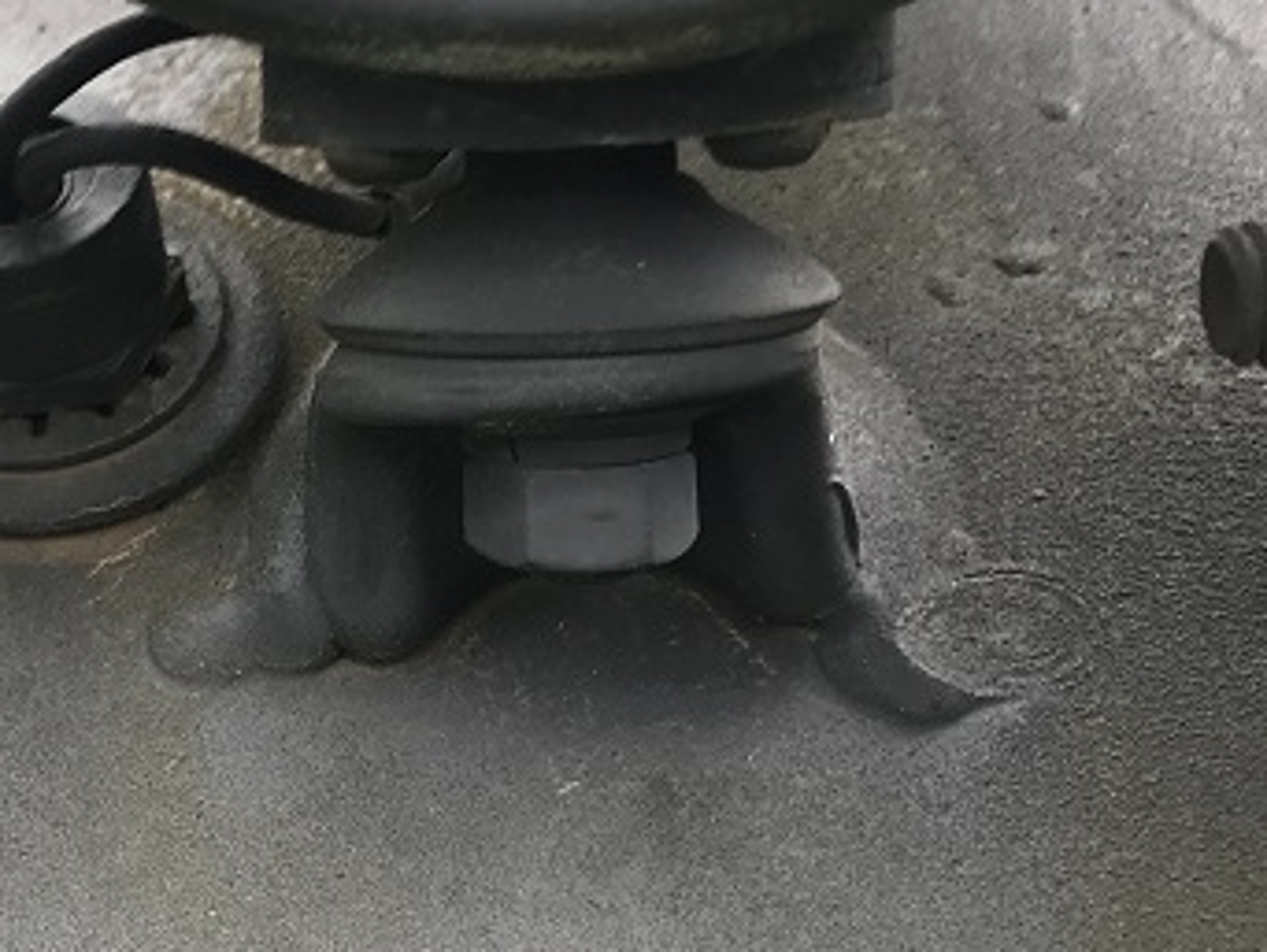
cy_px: 343
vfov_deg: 22.2
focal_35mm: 66
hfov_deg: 26.9
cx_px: -135
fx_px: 2417
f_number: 1.8
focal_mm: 3.99
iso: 20
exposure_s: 1/166
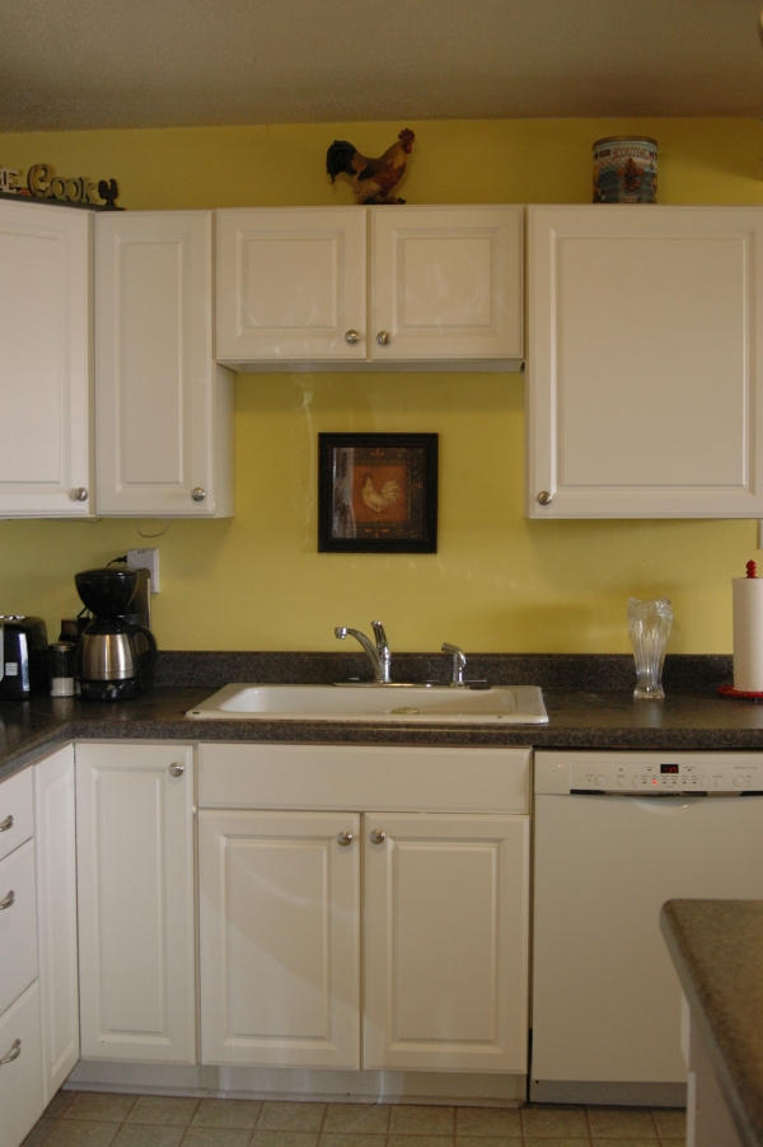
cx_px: 382
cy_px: 574
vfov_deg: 46.4
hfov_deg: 31.8
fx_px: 1337
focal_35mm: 42
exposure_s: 1/125
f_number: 4
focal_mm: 28
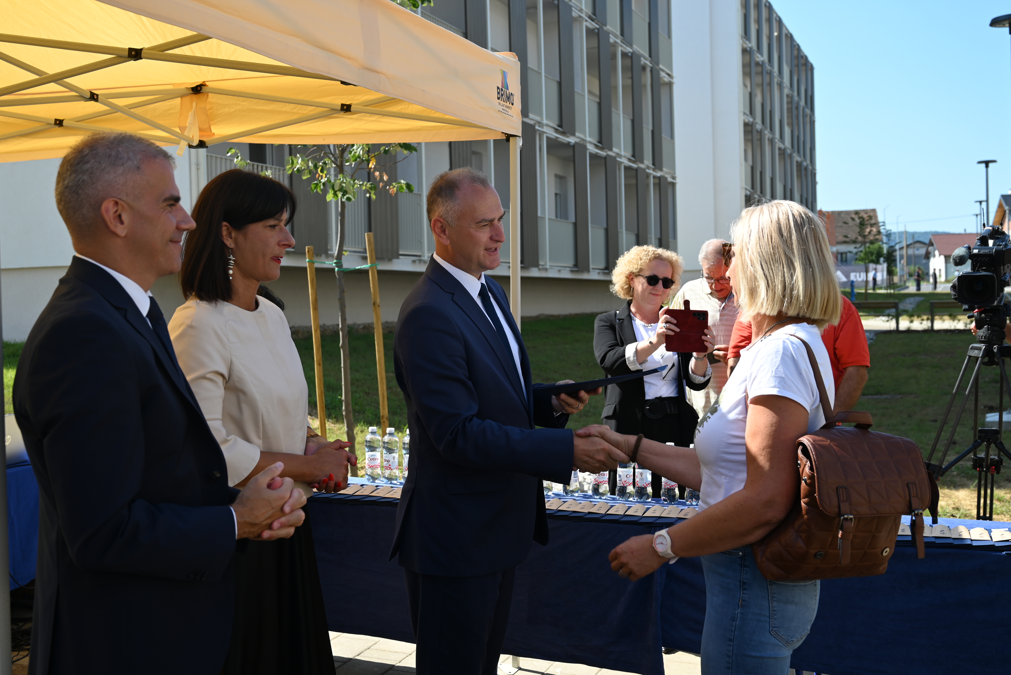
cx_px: 506
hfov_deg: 47.4
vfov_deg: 32.7
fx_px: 1152
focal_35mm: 41
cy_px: 338
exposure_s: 1/250
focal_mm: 41
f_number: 5.6
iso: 100
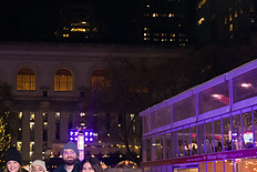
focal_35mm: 65
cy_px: 131
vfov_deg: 20.8
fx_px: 464
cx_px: -14
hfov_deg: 28.5
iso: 2000
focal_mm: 26
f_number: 4
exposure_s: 1/200
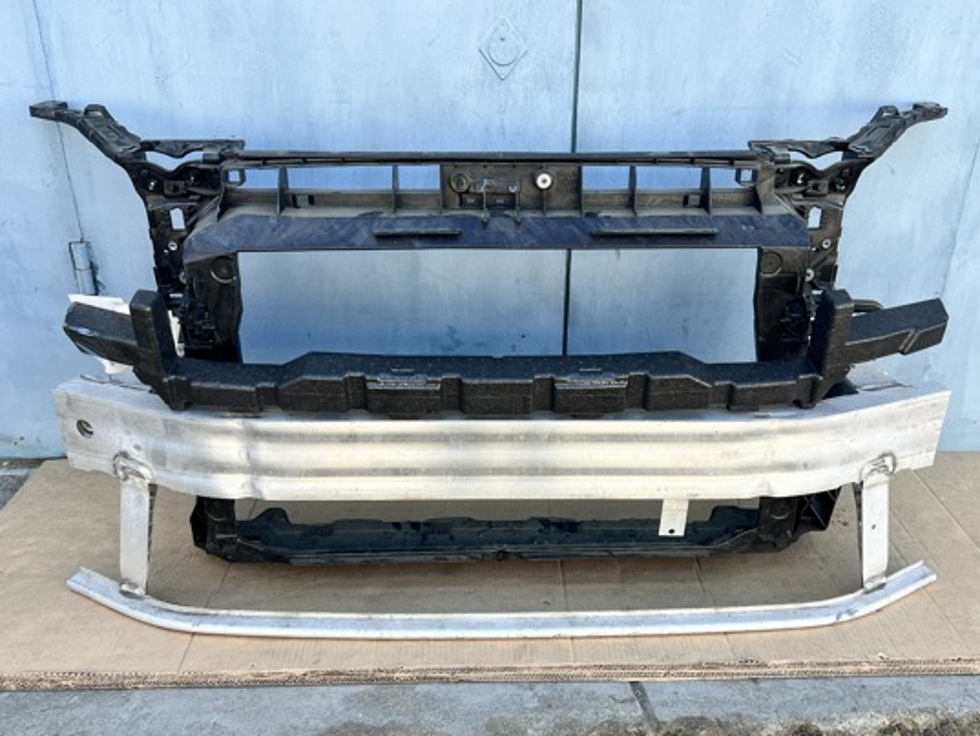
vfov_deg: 45.4
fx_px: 878
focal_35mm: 31
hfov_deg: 58.3
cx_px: 516
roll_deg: -0.2
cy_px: 402
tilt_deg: -26.3
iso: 50
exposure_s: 1/427
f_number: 1.5
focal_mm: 5.7
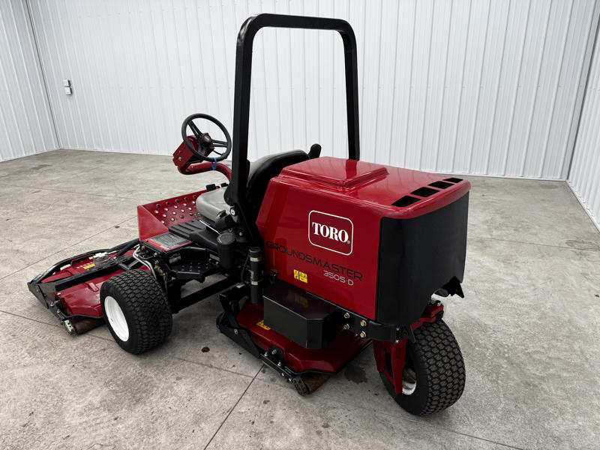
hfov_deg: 71.6
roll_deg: +0.7
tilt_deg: -22.2
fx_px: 416
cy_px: 225
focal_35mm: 24
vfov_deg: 56.8
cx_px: 300
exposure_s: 1/120
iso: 80
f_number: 1.78
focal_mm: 6.76
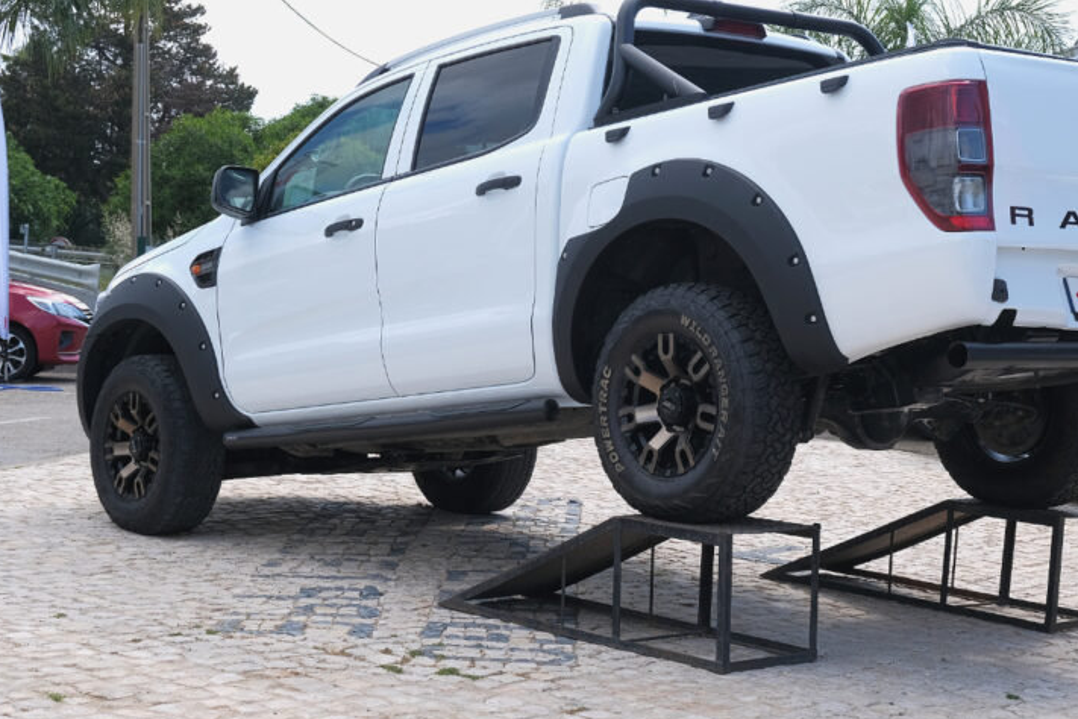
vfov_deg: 18.9
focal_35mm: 72
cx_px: 646
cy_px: 348
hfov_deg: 28.0
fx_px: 2156
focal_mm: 33.3
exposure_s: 1/160
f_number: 9
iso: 160
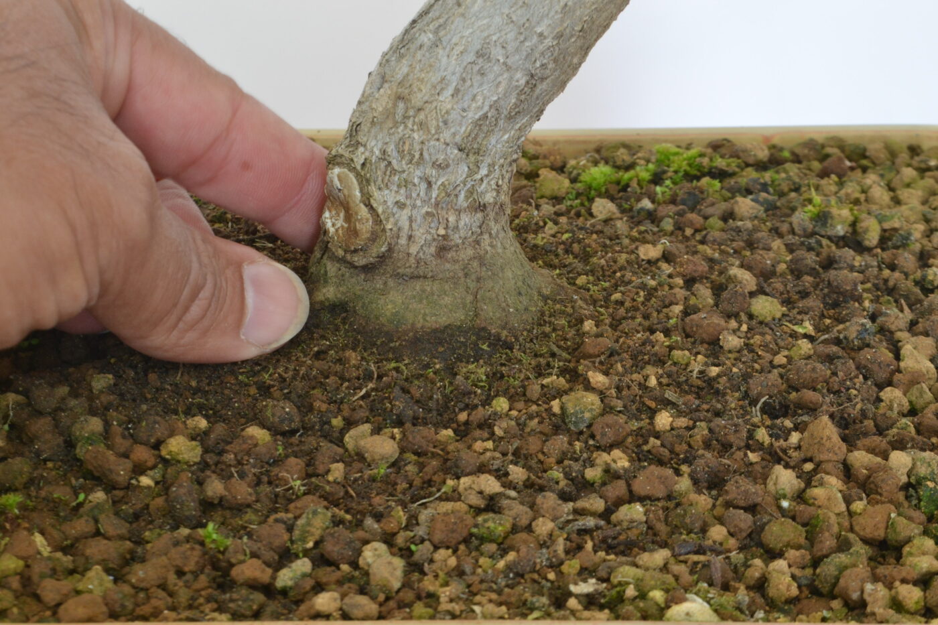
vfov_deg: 16.5
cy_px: 312
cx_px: 469
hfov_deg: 24.6
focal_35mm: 82
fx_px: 2149
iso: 800
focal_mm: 55
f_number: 18
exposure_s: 1/2
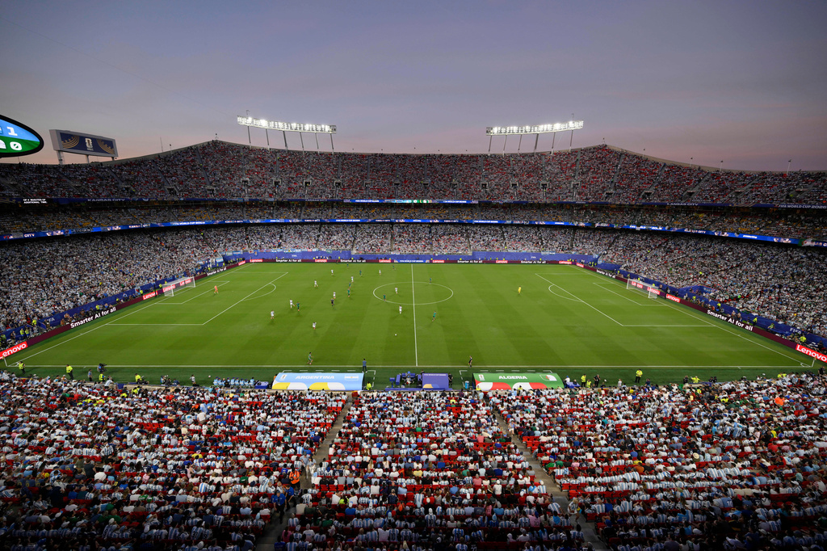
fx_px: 321
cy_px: 276
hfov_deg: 104.3
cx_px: 414
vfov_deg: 81.2
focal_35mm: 14
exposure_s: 1/250
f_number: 4.5
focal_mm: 14
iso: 500
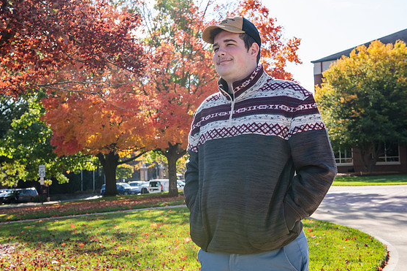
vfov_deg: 27.0
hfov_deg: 39.6
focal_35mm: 50
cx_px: 197
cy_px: 133
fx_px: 565
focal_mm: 48
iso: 320
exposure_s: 1/320
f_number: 6.3
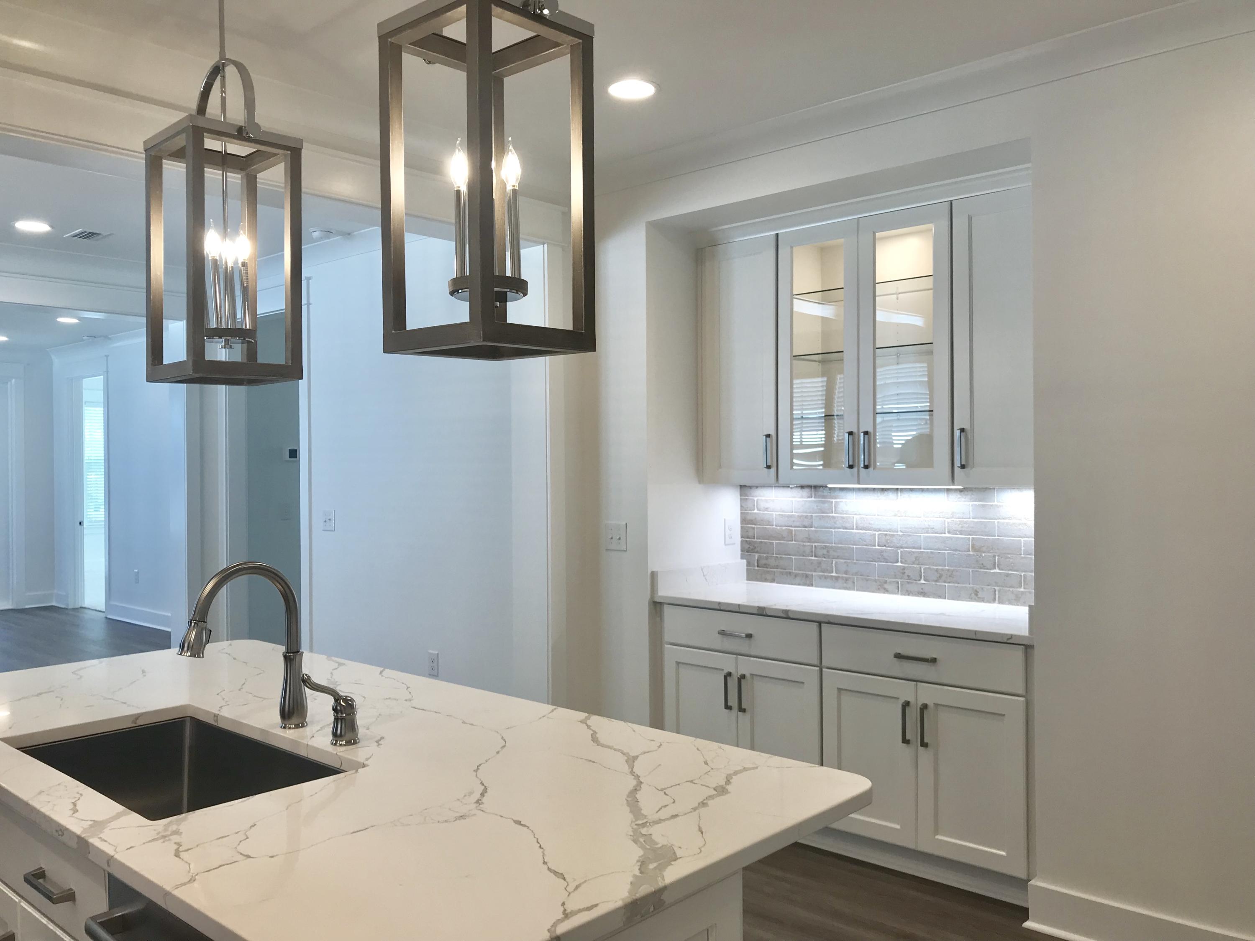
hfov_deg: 63.4
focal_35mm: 28
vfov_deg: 49.7
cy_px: 470
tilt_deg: +0.6
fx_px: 1015
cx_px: 628
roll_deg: -0.7
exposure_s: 1/60
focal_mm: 3.99
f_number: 1.8
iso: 20
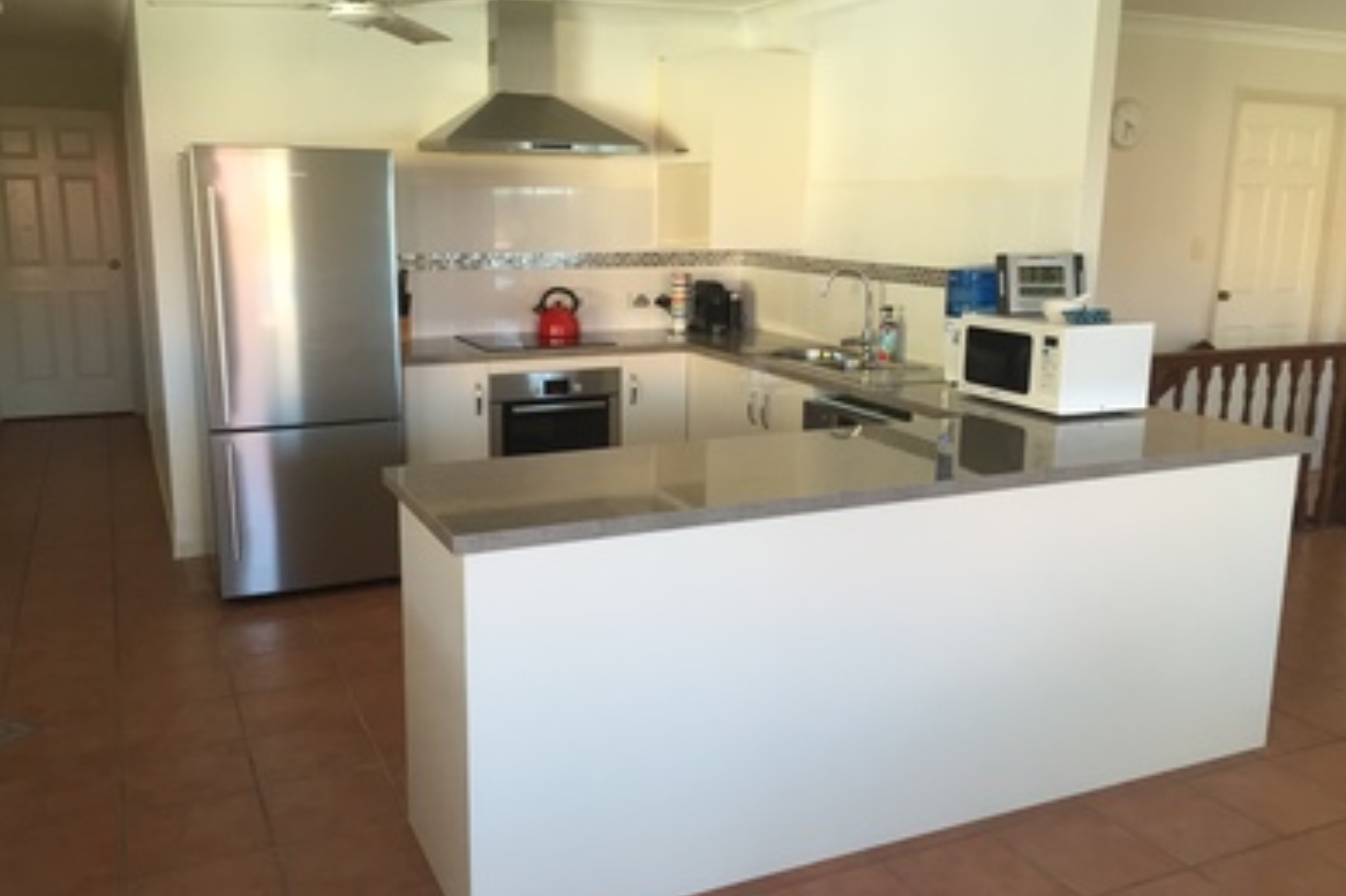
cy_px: 450
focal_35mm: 31
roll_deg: -1.4
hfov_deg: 60.3
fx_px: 1159
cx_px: 664
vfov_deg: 42.3
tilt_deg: -12.5
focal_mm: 4.15
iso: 32
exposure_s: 1/30
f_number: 2.2
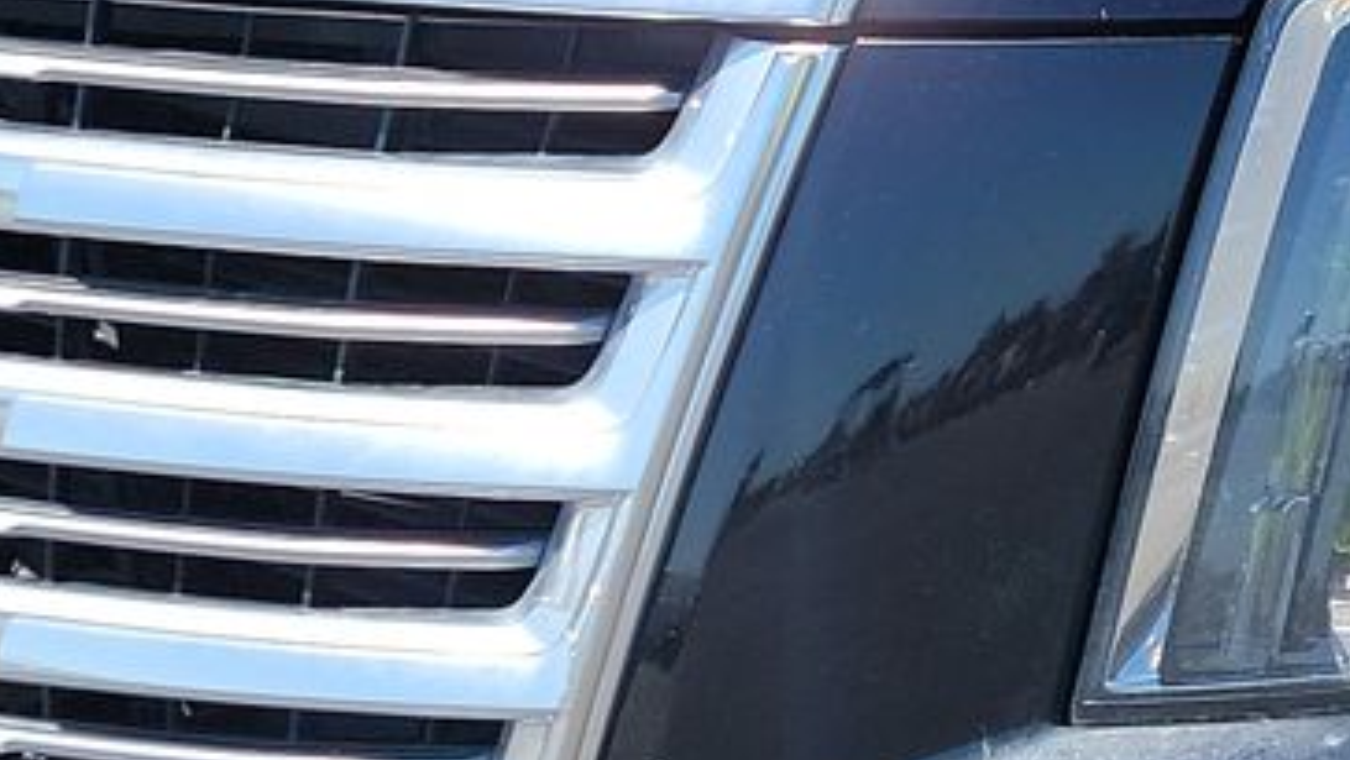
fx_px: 4118
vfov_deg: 10.5
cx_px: 1769
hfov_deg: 17.4
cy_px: 597
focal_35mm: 115
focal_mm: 6.7
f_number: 1.8
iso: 50
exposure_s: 1/476
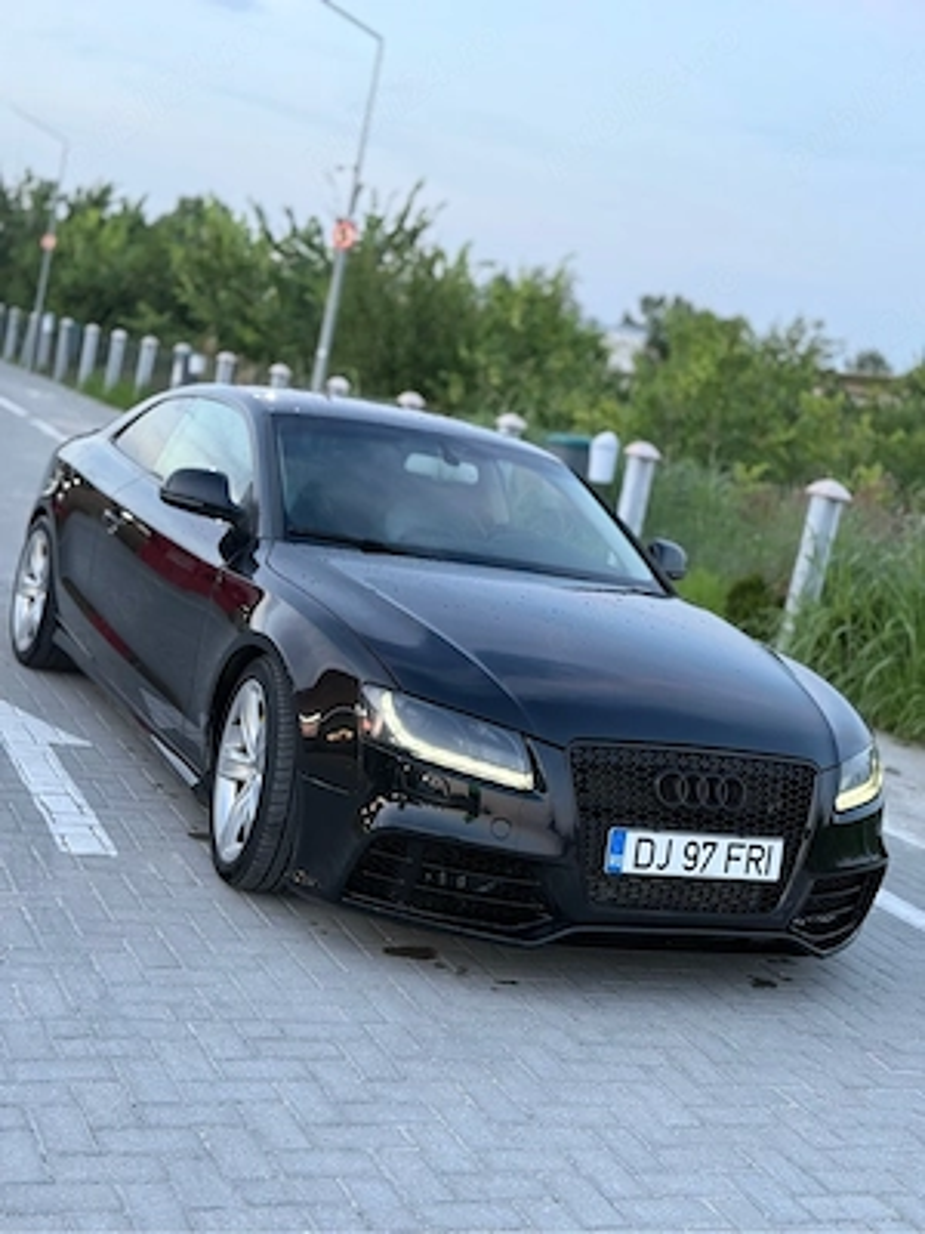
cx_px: 462
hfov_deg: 30.3
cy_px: 617
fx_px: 1710
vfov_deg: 39.7
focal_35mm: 48
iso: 200
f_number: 1.78
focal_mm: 6.76
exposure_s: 1/33
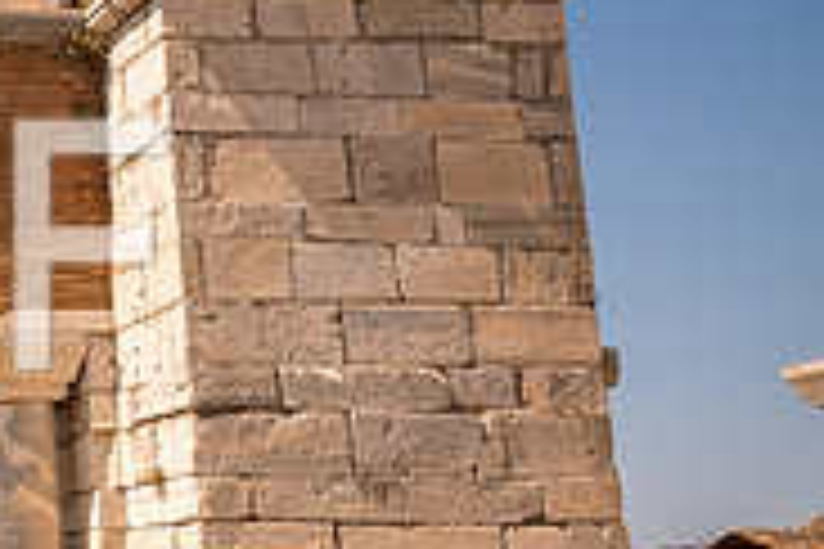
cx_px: -477
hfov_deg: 21.5
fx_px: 1739
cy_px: 243
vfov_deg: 17.9
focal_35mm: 76
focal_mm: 24
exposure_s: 1/200
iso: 100
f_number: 8
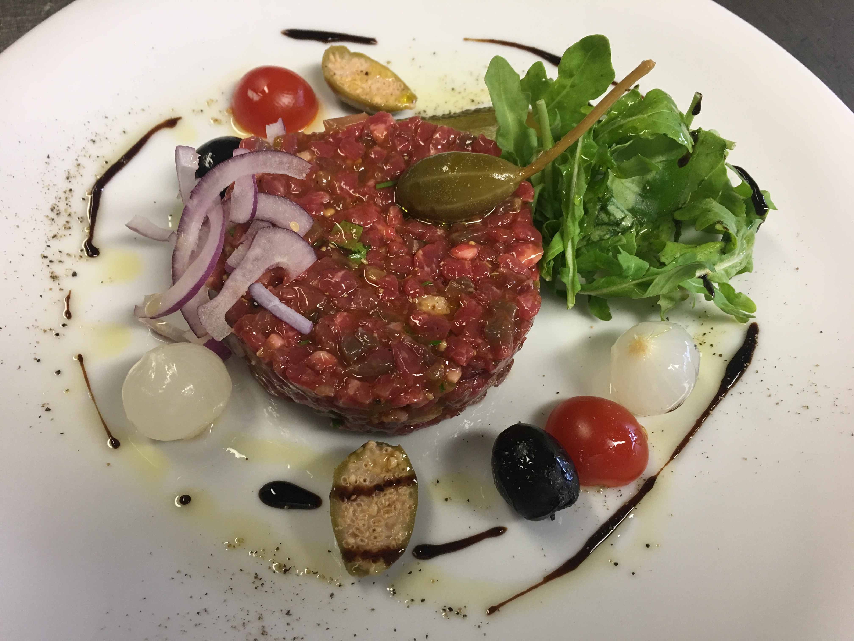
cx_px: 427
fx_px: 715
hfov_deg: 61.7
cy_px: 320
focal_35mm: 29
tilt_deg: -60.8
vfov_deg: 48.2
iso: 64
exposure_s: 1/33
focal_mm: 4.15
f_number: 2.2
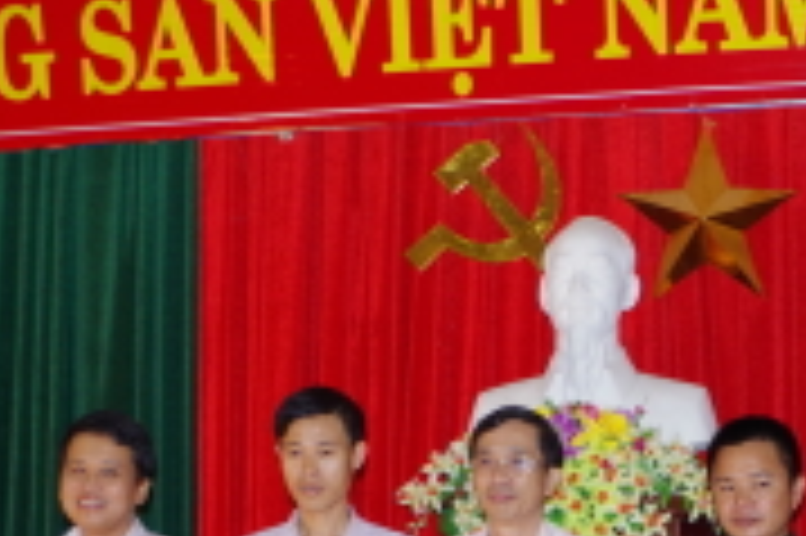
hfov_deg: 21.6
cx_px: 747
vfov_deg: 14.4
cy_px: 613
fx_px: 2058
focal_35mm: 92
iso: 400
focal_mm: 20
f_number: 4
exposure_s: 1/125
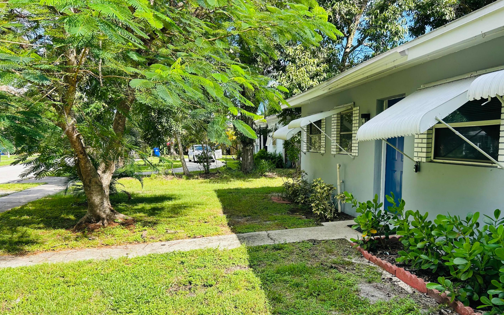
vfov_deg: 44.3
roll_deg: +0.7
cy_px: 189
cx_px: 255
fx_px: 385
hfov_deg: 66.5
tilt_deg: -7.7
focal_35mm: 28
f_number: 1.5
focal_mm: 5.7
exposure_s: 1/1224
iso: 50
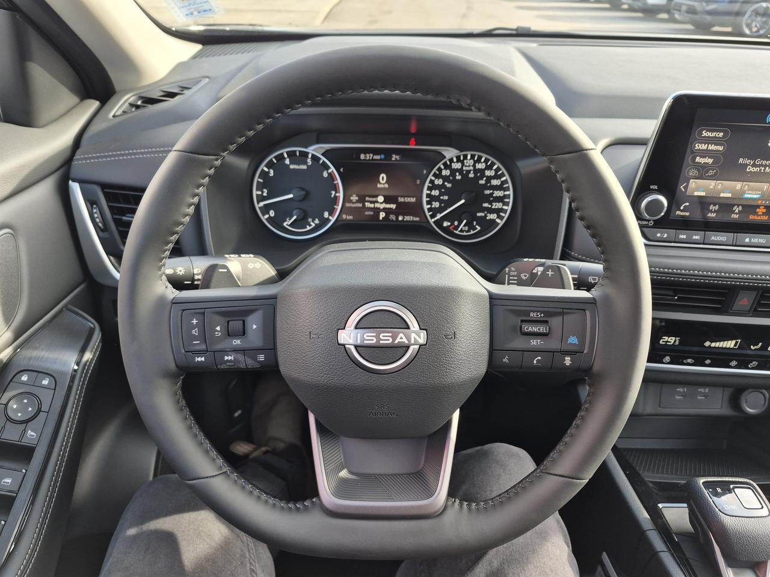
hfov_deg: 73.9
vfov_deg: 58.9
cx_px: 385
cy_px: 288
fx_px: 512
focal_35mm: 23
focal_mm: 5.4
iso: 80
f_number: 1.8
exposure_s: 1/180
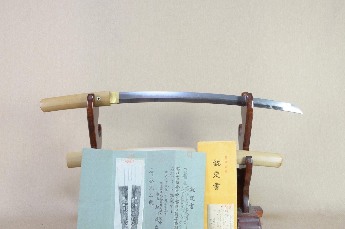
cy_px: 114
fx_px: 287
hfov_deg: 62.0
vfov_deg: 43.5
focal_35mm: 30
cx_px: 172
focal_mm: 20
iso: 400
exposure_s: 1/1.6
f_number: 11
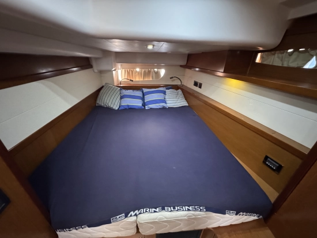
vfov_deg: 85.7
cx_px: 158
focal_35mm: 14
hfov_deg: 102.0
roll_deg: -0.7
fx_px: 128
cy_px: 119
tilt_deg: -27.1
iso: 1250
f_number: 2.2
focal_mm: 2.22
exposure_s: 1/40
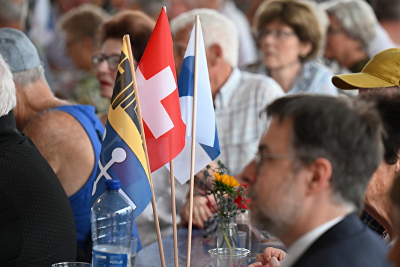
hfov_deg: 11.4
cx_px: 200
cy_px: 134
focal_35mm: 180
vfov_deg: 7.6
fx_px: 2000
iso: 1250
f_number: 4.5
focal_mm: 180
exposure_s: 1/125
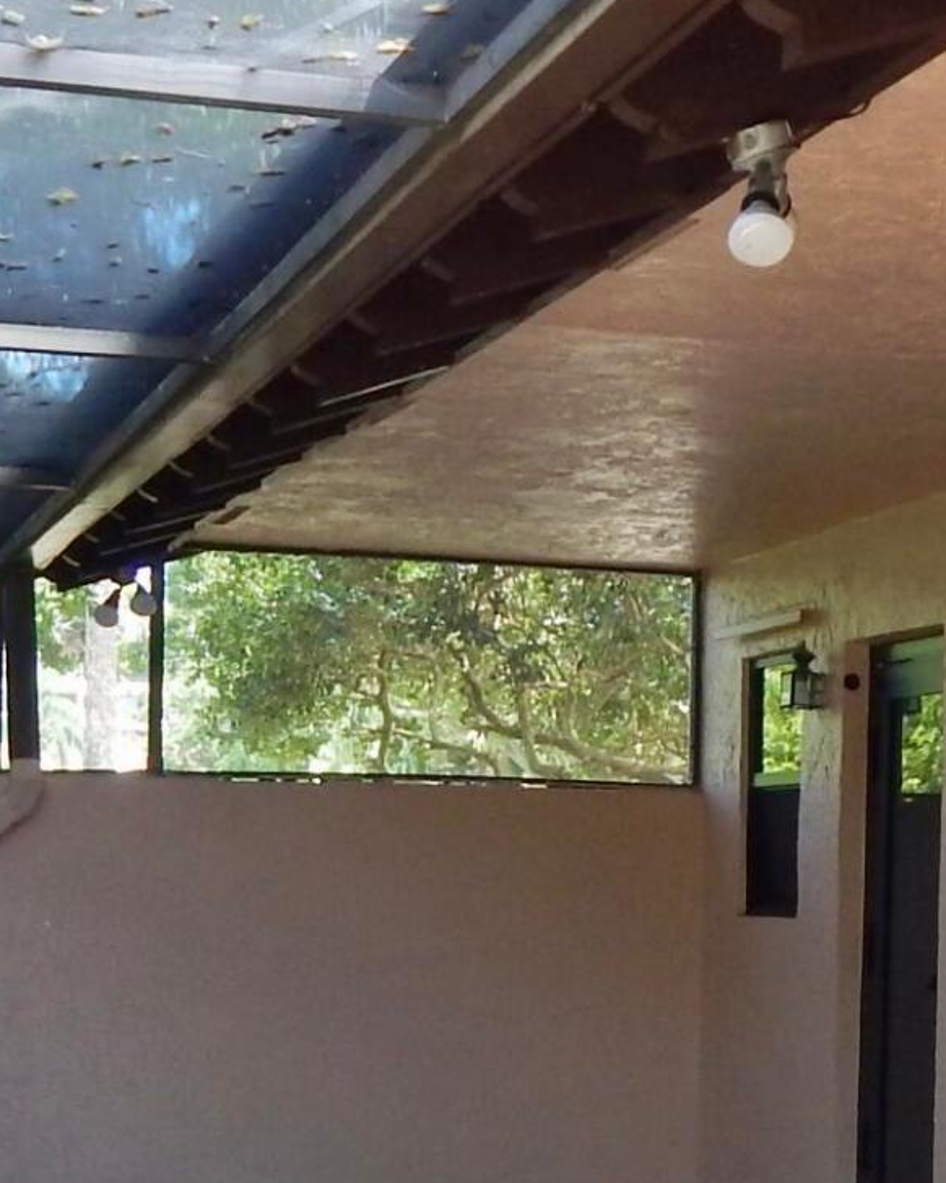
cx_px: 824
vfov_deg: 21.8
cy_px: 1133
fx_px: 2976
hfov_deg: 17.8
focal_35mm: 85
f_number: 3
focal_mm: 4
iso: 125
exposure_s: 1/80
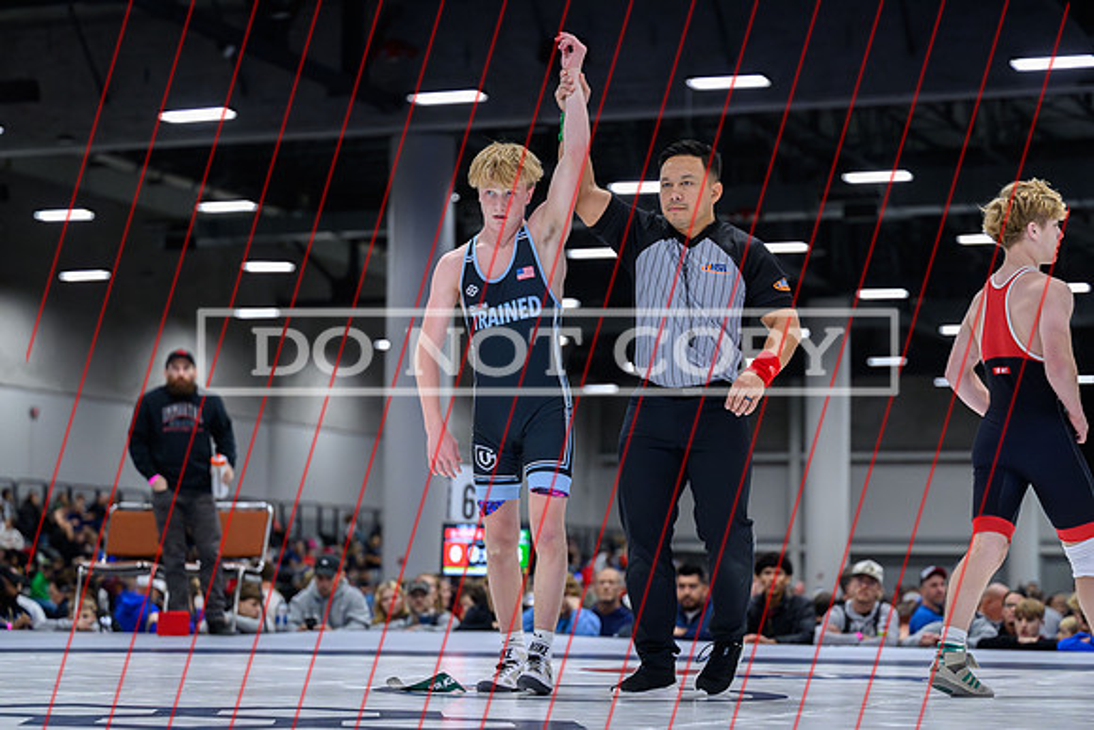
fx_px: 2489
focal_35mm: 82
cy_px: 355
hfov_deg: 24.8
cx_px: 581
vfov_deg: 16.7
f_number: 2.8
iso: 5600
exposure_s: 1/400
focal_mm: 70
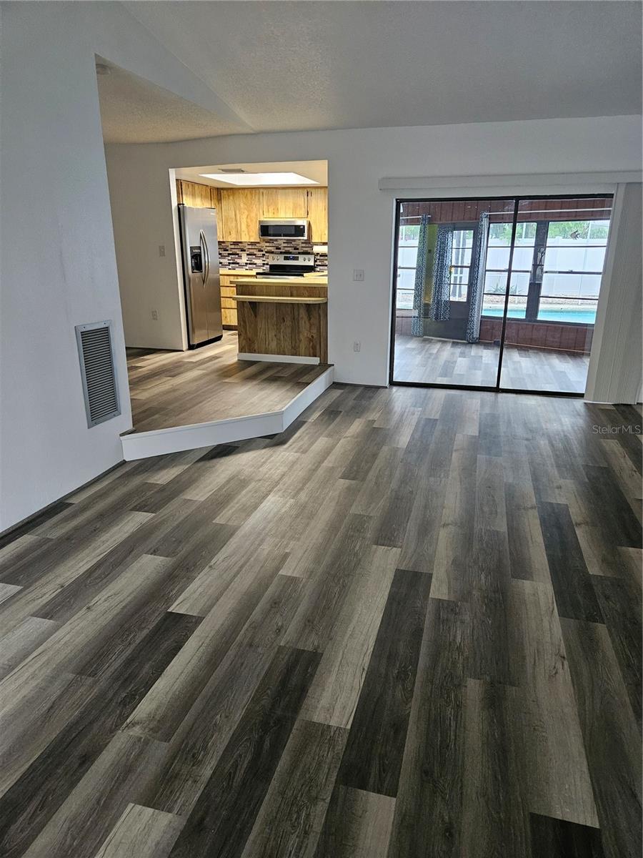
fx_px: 570
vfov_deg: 73.9
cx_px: 322
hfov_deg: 58.9
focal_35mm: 23
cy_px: 429
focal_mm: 5.4
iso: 1000
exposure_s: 1/120
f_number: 1.8
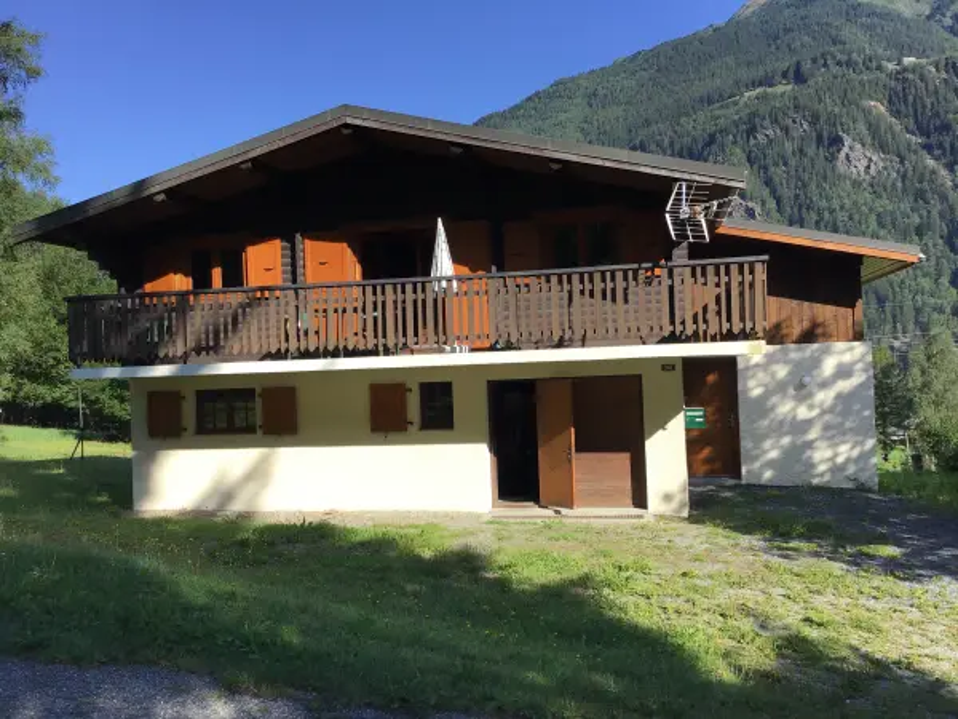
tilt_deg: +1.0
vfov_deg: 45.4
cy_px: 360
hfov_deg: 58.4
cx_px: 479
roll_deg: +1.8
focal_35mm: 31
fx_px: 858
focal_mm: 3.3
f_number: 2.4
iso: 25
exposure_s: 1/734
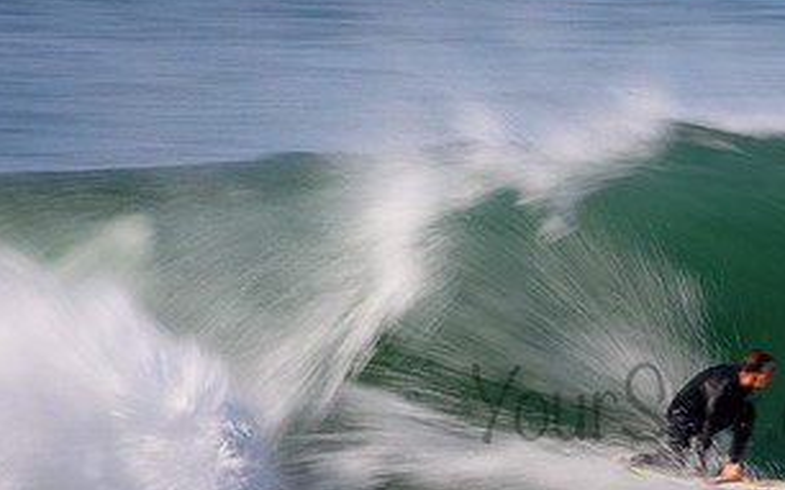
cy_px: 381
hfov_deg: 1.6
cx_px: 736
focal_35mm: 1277
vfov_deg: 1.0
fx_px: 27310
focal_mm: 440
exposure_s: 1/20
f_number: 18
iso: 100
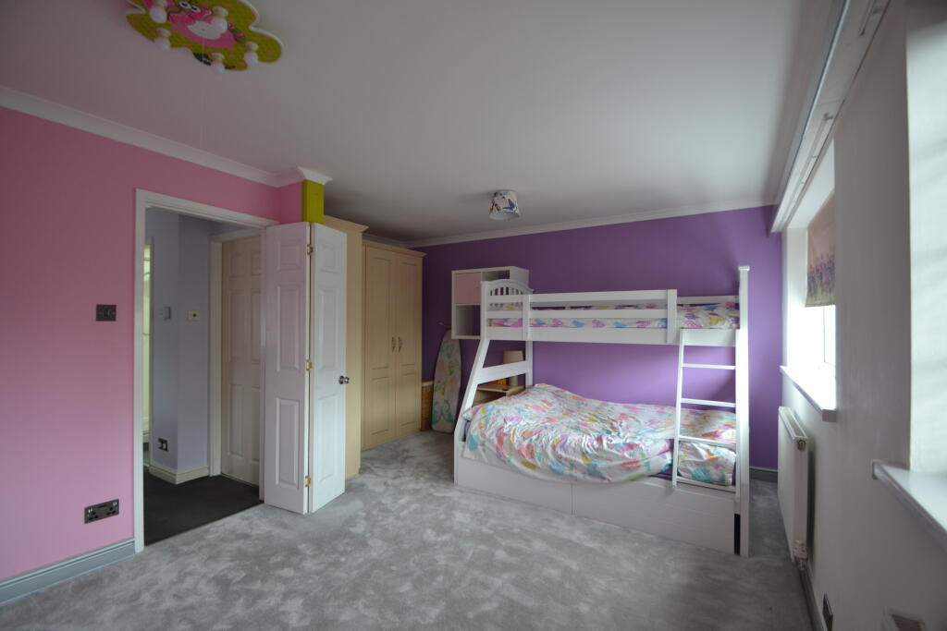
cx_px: 474
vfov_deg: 77.3
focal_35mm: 15
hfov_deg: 100.4
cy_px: 316
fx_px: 395
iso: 400
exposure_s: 1/60
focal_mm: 10
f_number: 4
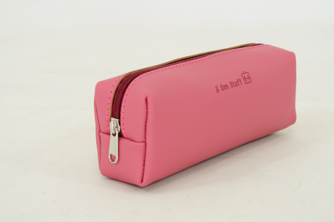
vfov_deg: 16.8
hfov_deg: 25.1
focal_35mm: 81
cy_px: 109
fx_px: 751
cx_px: 167
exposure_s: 1/25
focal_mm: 52
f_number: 9
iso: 200
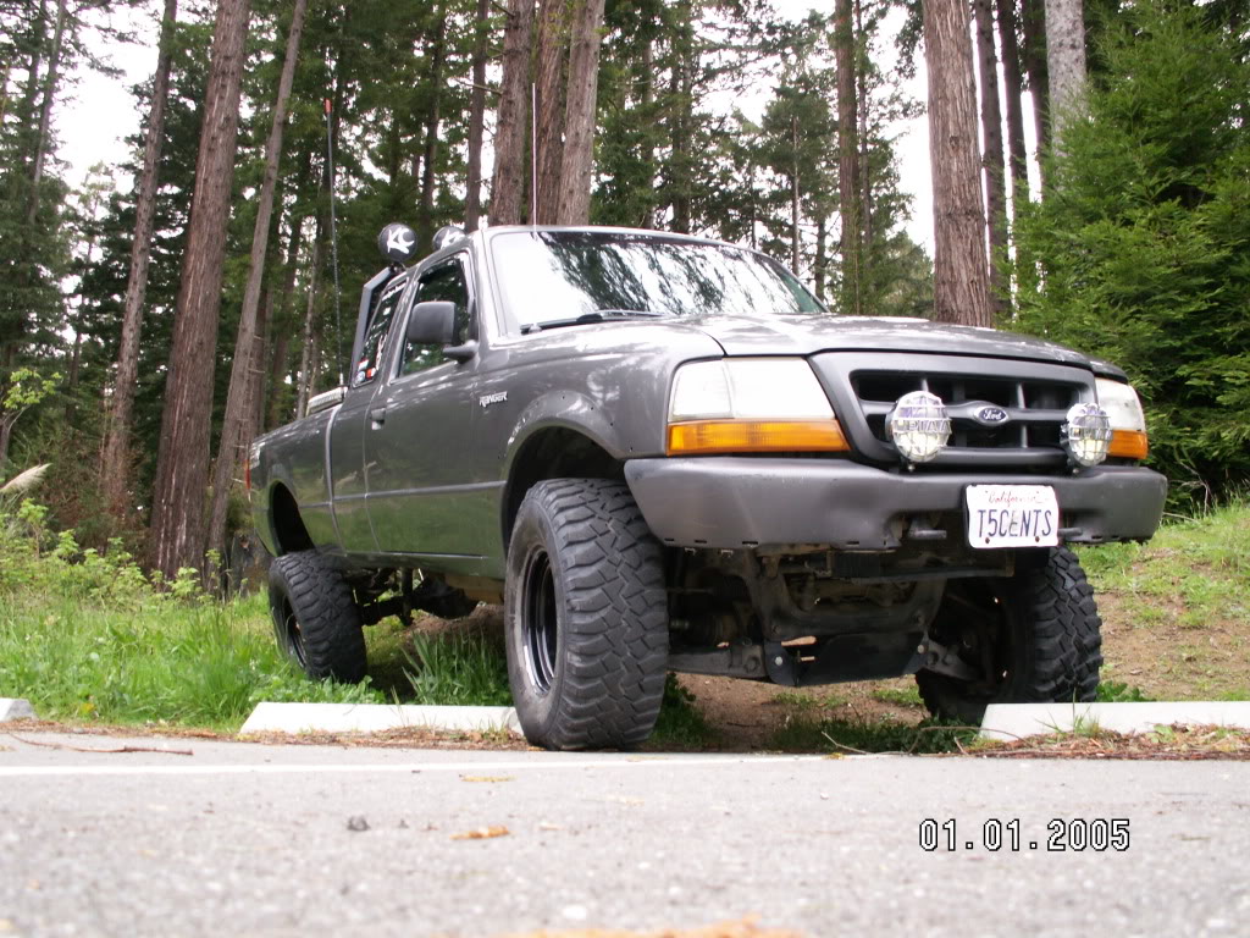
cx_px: 625
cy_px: 469
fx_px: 1264
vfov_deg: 40.7
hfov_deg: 52.6
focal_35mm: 35
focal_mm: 5.86
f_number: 2.8
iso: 50
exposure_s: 1/40
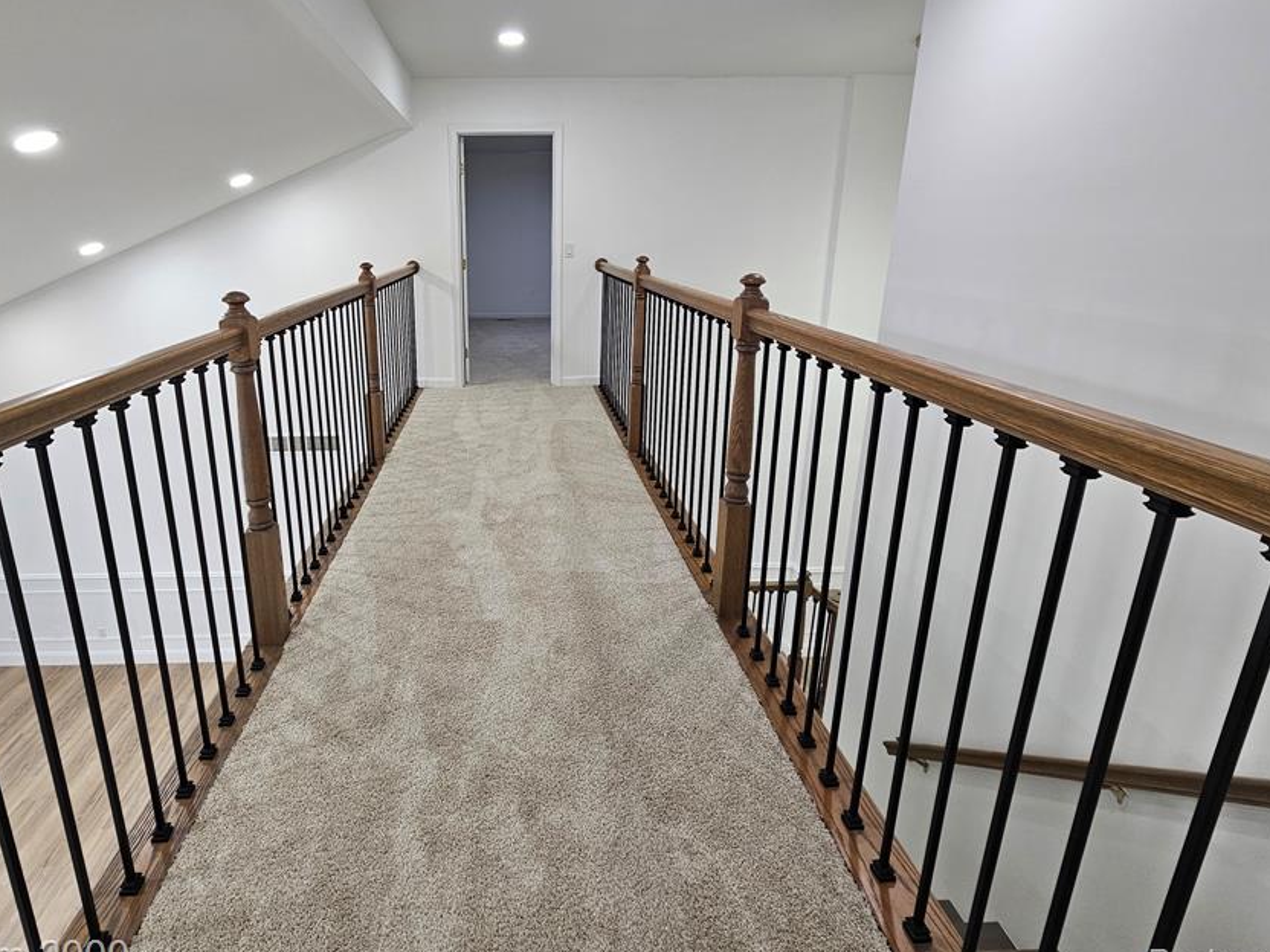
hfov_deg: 93.5
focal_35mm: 16
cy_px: 400
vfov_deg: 77.5
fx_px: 587
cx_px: 522
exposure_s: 1/60
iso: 125
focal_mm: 2.2
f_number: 2.2
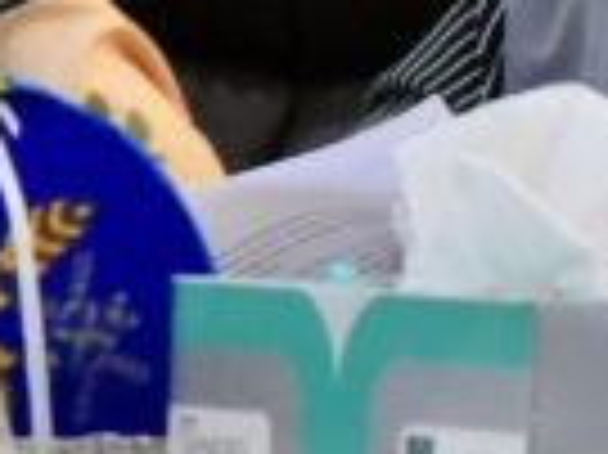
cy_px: -362
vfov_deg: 2.3
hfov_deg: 3.0
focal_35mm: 657
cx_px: 712
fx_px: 11529
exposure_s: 1/200
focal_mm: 120
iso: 12800
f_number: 8
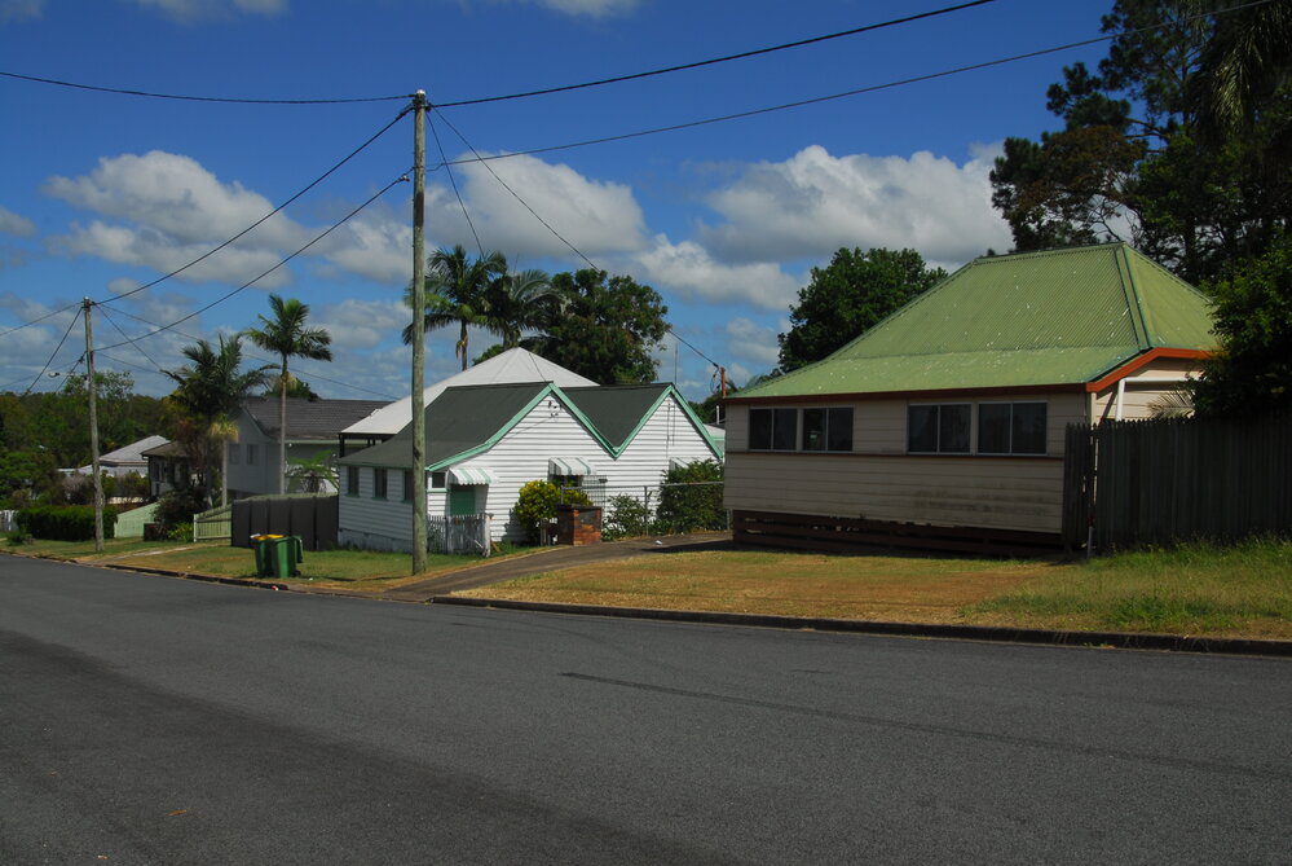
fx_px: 1294
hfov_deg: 53.1
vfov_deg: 37.0
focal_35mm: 36
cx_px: 646
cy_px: 433
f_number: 16
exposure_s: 1/125
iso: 100
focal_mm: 24
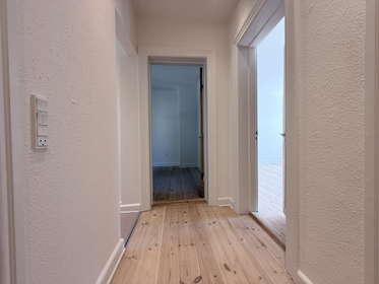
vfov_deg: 85.7
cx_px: 190
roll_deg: +0.1
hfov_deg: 102.0
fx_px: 153
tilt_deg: -0.9
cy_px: 142
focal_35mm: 14
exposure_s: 1/100
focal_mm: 2.22
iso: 125
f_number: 2.2
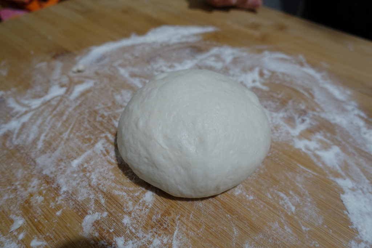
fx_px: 248
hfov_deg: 73.7
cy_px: 124
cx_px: 186
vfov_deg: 53.1
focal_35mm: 24
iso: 125
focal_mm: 8.8
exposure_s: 1/30
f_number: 2.5
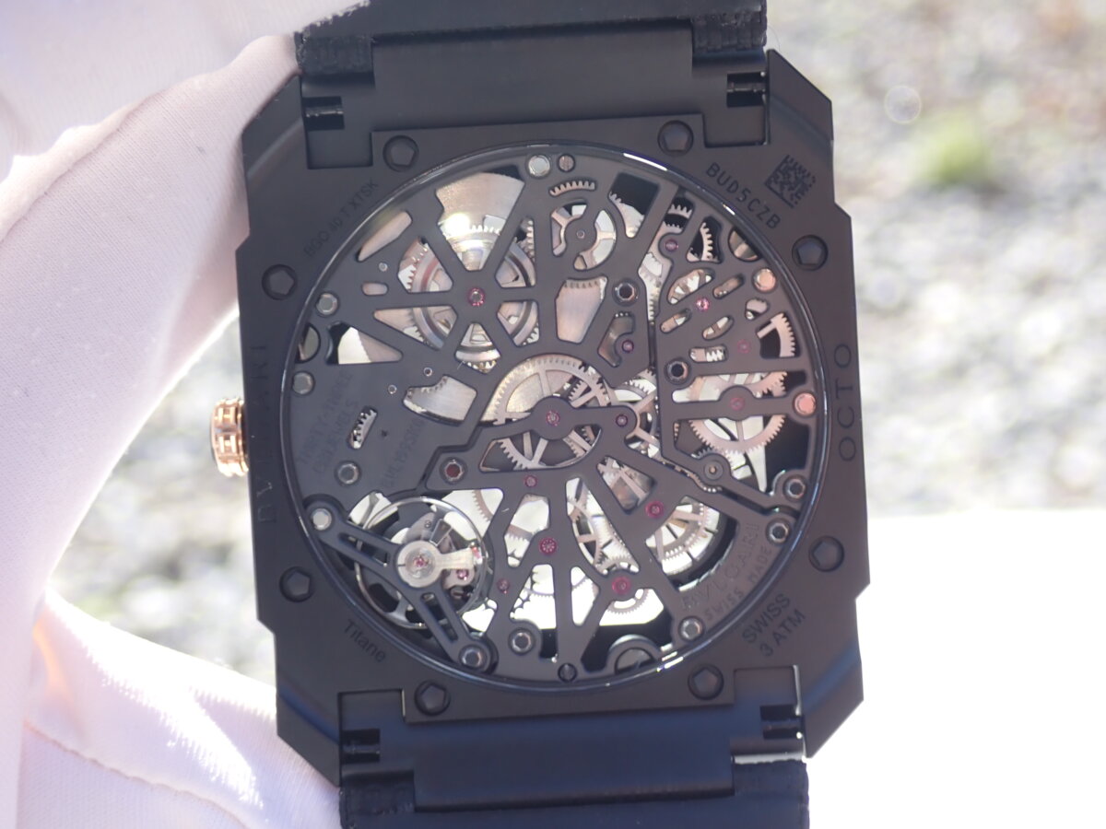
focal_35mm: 58
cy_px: 414
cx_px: 553
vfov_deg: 25.2
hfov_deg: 33.2
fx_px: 1853
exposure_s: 1/200
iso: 100
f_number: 3.5
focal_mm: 10.35
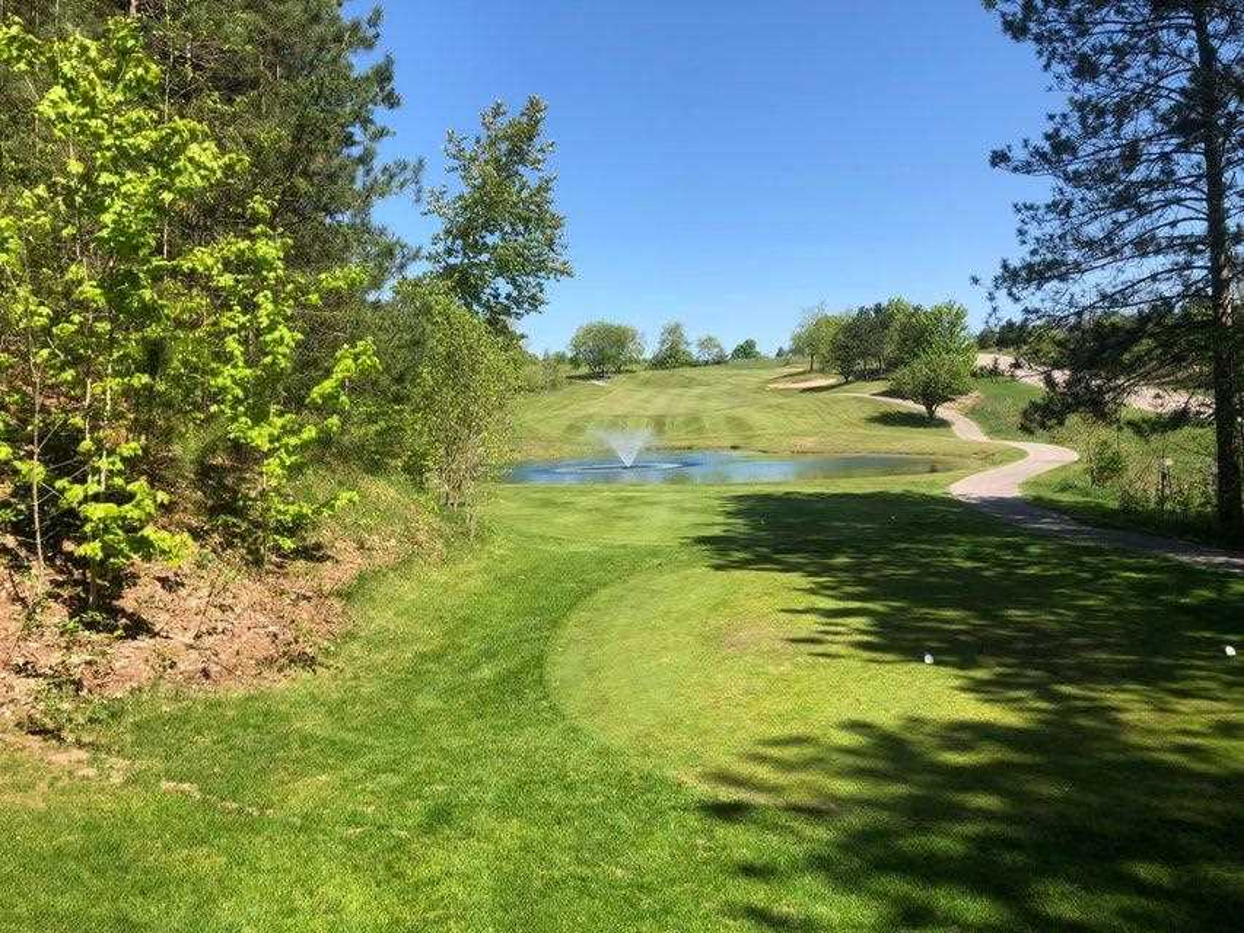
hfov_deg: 63.4
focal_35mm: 28
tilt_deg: -0.7
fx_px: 1006
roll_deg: +1.5
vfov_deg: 49.8
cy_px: 466
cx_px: 622
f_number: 1.8
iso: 20
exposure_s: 1/1350
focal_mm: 3.99
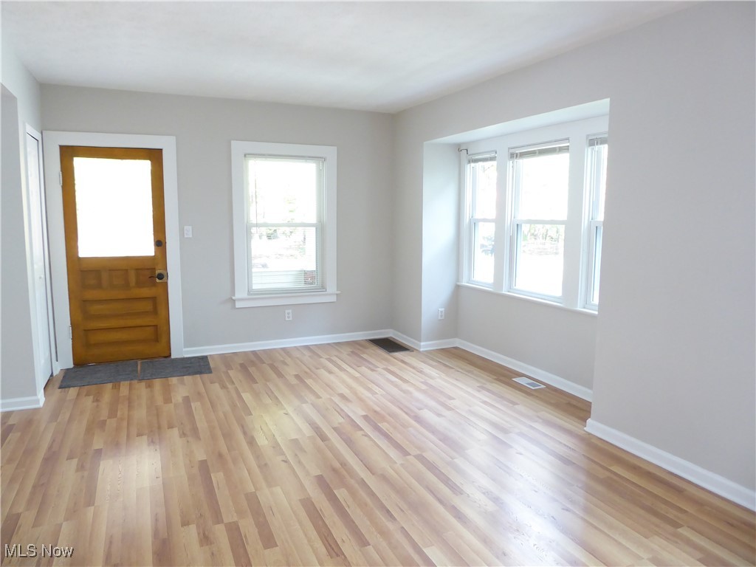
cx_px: 378
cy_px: 284
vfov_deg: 54.9
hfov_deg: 69.4
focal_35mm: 25
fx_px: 546
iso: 400
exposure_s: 1/40
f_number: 3.3
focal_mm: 4.3
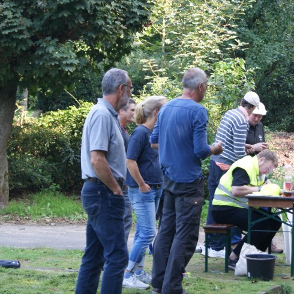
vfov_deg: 13.1
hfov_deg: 13.0
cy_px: 108
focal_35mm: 133
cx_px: 248
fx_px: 1278
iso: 400
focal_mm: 50
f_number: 5.6
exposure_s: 1/125
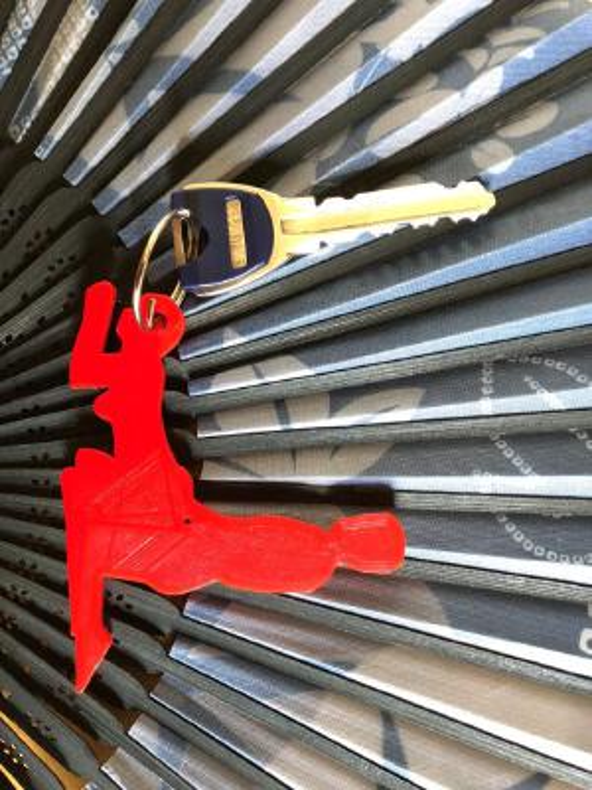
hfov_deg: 49.7
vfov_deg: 63.4
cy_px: 395
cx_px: 296
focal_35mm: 28
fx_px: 638
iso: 100
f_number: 1.8
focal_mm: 4
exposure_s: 1/15
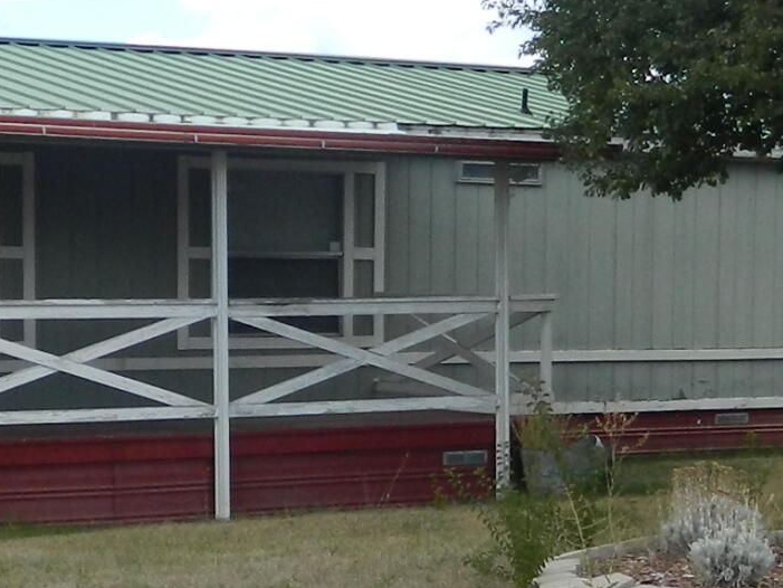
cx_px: 305
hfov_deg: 18.4
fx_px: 2421
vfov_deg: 13.7
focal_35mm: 107
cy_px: 579
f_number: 3.1
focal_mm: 4.5
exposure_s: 1/500
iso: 80
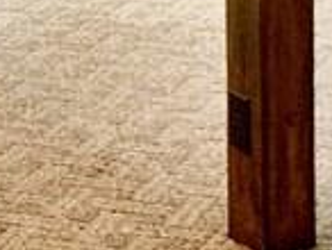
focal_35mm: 182
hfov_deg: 10.7
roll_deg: +1.4
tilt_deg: -3.9
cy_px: -327
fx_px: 1748
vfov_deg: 7.7
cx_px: -66
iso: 500
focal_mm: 4.25
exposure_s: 1/30
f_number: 1.8
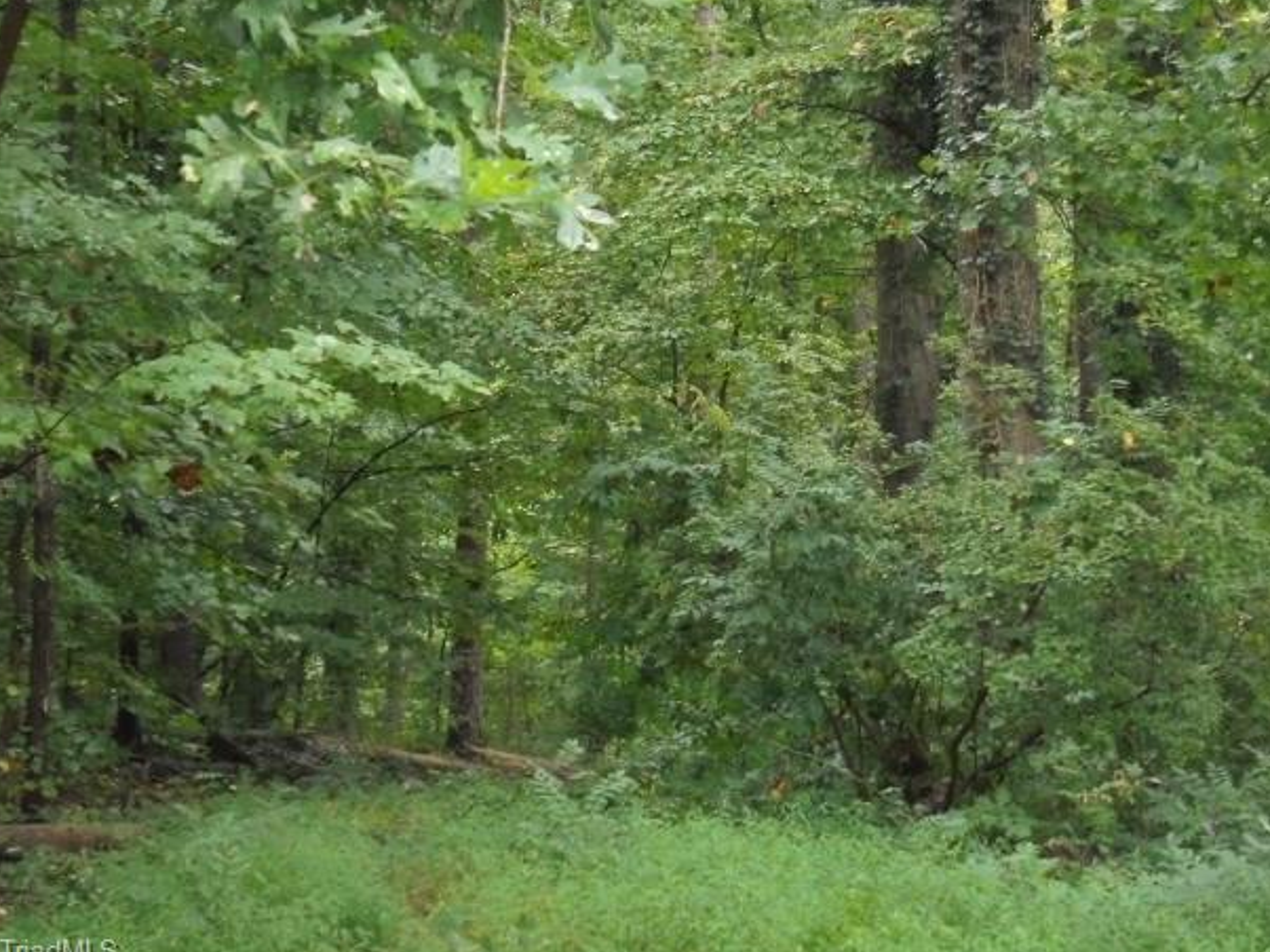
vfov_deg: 14.8
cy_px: 464
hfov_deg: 19.6
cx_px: 641
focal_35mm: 100
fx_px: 3667
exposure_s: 1/30
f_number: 4.7
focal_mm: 16.9
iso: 320
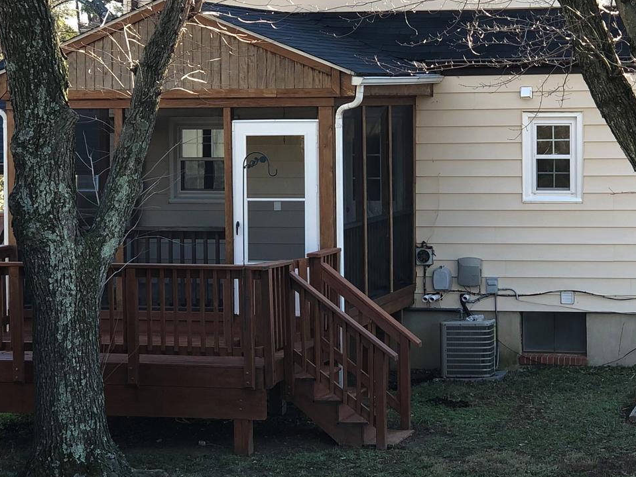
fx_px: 2040
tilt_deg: -1.0
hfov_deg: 17.7
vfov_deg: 13.3
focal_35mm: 111
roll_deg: +1.0
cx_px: 411
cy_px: 152
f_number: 2.4
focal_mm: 6
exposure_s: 1/120
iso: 25
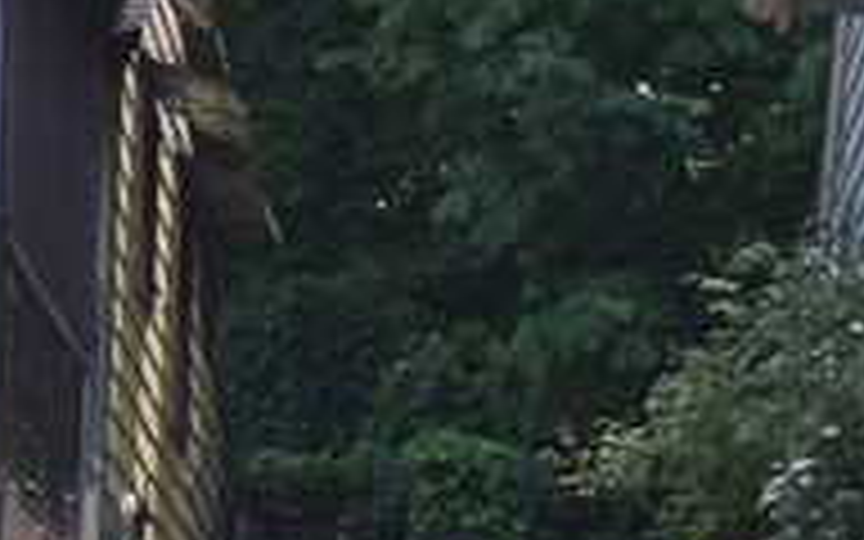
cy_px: 0
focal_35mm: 259
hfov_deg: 7.5
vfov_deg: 5.1
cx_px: -1287
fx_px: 6099
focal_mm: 30
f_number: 8
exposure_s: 1/500
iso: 360
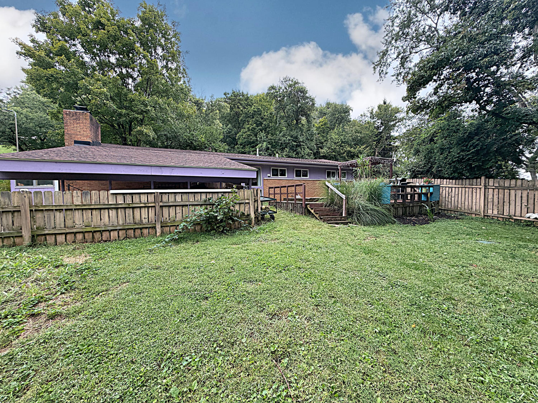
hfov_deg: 102.1
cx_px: 269
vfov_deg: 85.7
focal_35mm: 14
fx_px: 218
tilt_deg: -0.8
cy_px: 202
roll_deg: +1.6
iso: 100
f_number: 2.2
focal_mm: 2.22
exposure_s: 1/121
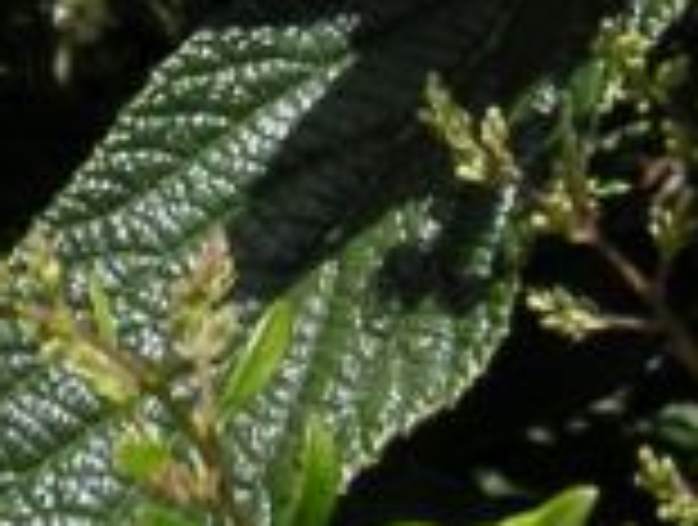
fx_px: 4891
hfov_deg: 8.2
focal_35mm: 242
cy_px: -490
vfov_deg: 6.0
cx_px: 347
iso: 50
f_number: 6.7
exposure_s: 1/180
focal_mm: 7.3
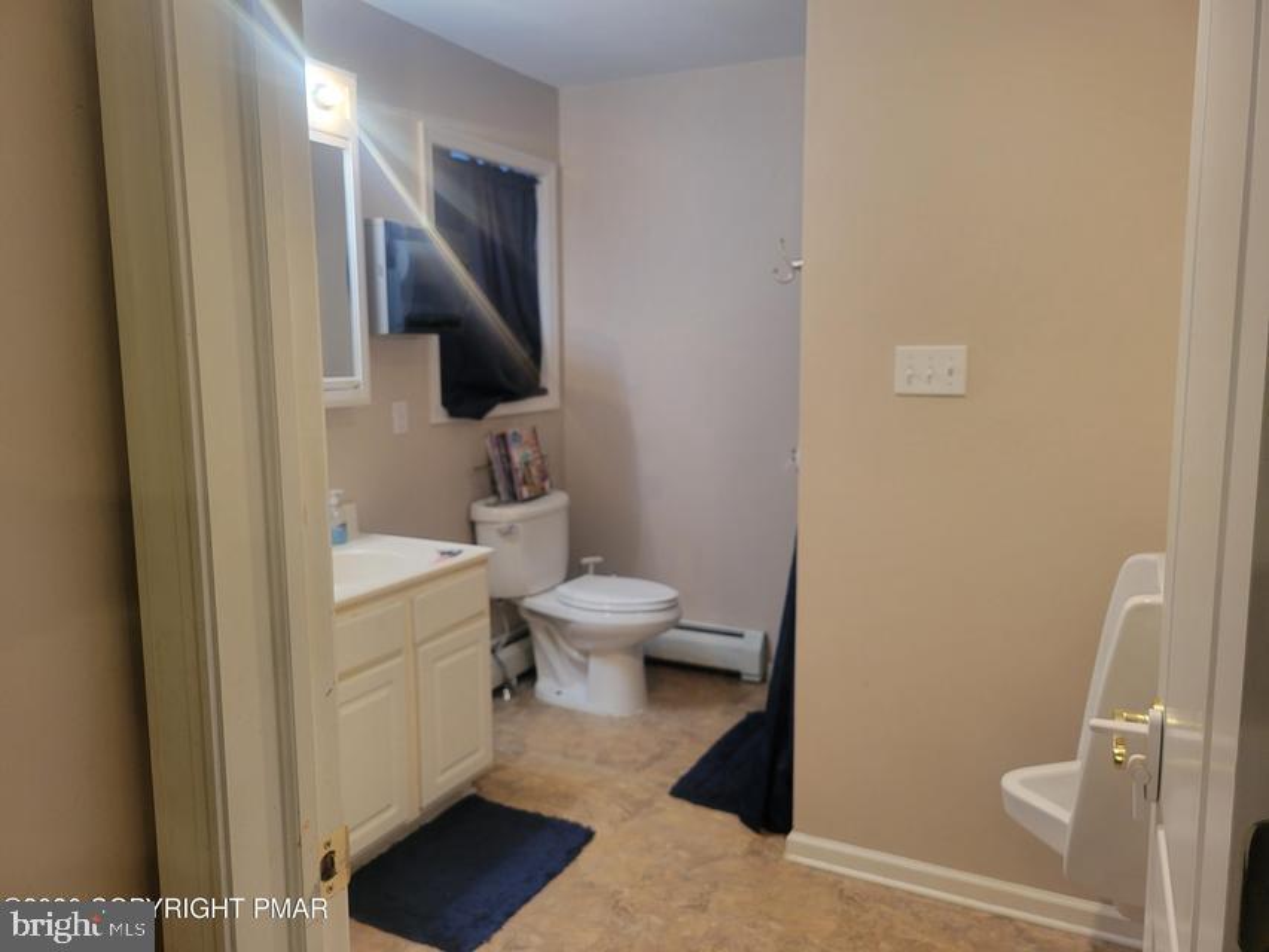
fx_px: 953
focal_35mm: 26
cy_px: 476
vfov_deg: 53.1
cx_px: 634
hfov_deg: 67.3
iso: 200
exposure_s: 1/40
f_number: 1.8
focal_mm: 5.4
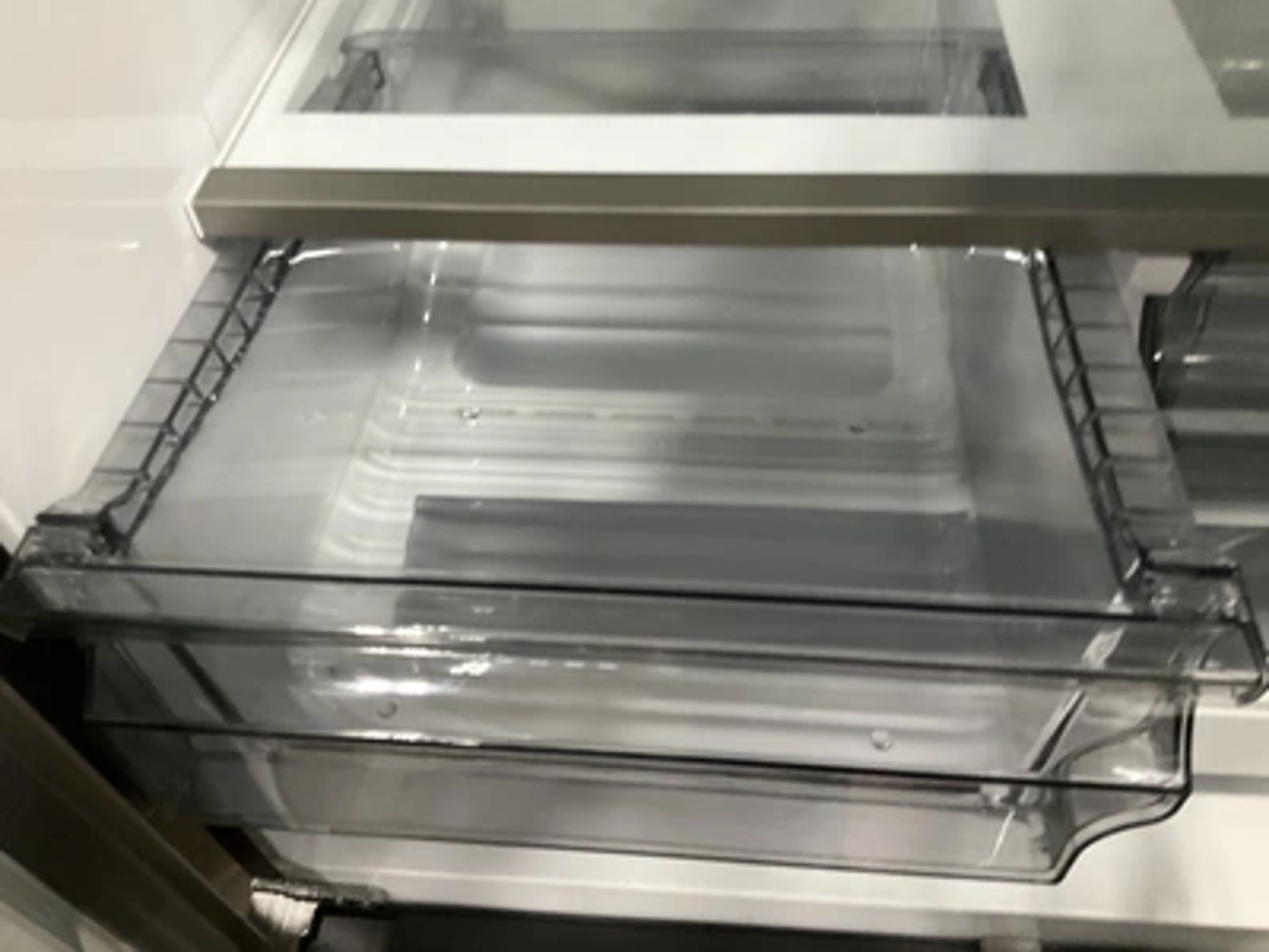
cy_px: 476
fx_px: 1063
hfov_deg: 61.7
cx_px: 634
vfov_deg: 48.2
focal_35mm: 29
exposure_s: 1/30
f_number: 1.8
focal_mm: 3
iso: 320
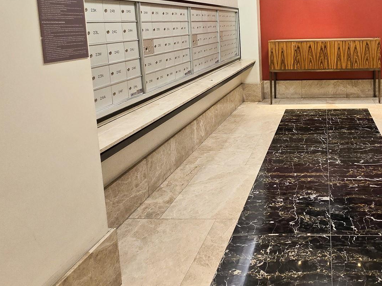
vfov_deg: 51.1
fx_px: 276
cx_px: 314
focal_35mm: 25
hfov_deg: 62.5
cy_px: 53
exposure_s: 1/60
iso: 100
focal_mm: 2.2
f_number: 2.2
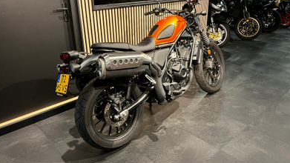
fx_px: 223
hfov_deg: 66.1
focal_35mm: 29
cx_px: 143
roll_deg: +0.8
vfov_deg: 40.1
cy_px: 69
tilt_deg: -20.9
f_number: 1.6
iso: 320
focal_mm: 5.1
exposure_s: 1/50
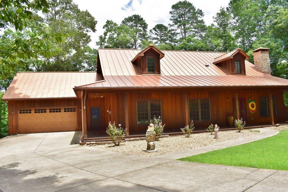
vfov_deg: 47.9
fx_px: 216
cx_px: 144
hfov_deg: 67.4
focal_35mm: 27
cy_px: 96
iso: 400
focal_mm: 18
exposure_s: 1/320
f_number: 10
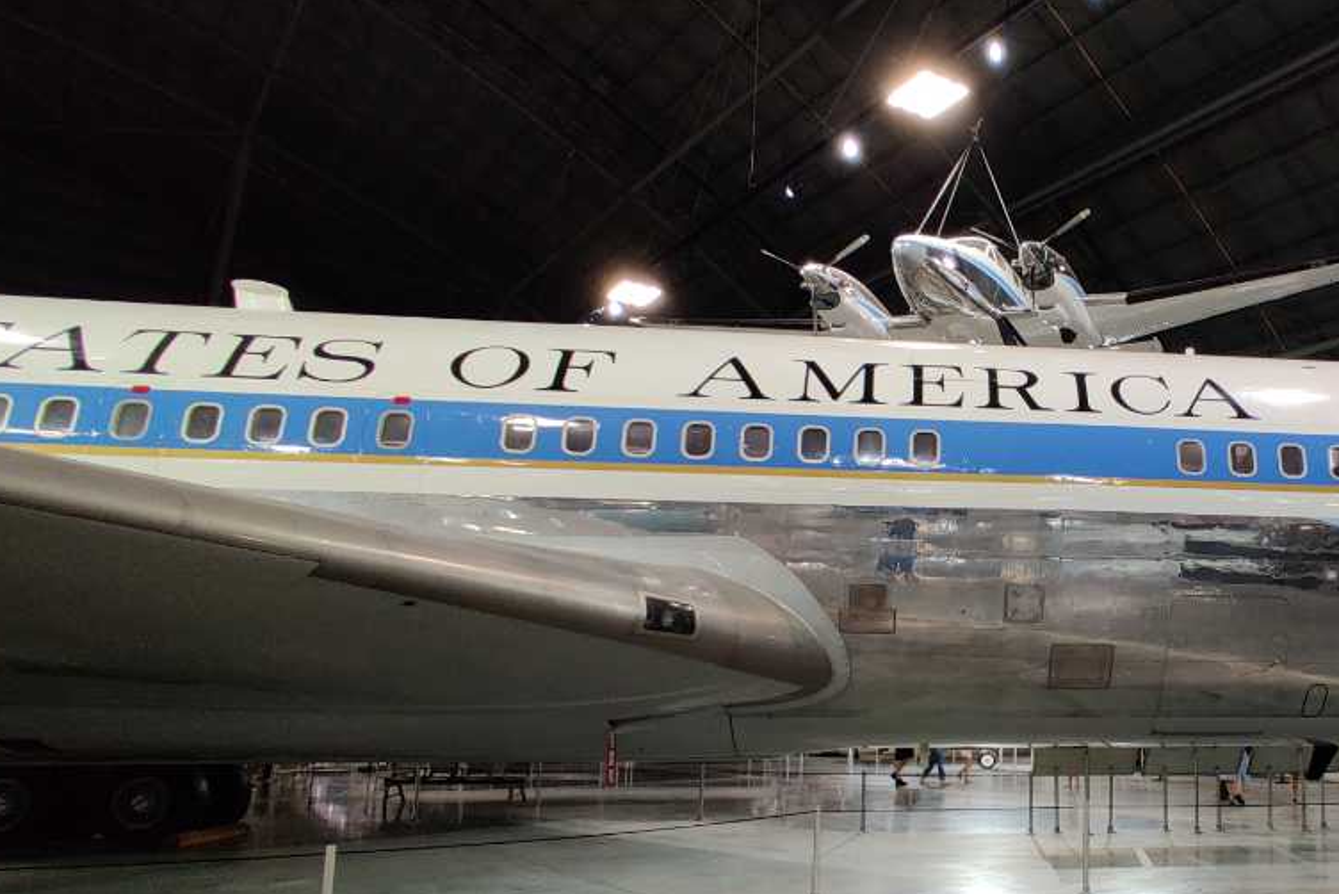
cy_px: 563
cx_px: 1059
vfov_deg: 54.5
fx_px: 856
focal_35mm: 23
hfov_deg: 69.2
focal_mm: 2.2
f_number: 2.2
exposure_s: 1/33
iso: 500
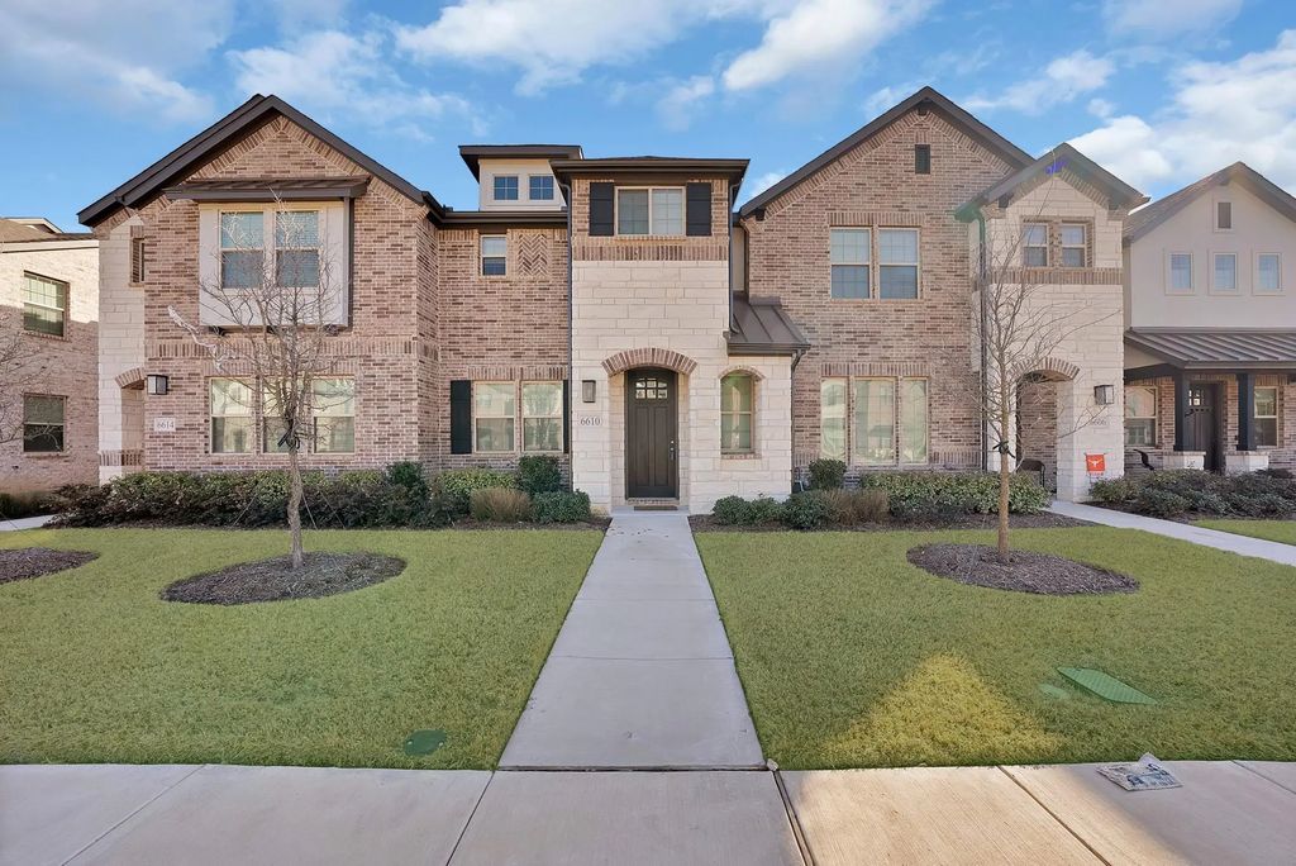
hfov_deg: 112.6
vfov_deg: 90.1
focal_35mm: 12
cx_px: 648
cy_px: 433
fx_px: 432
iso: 640
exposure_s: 1/200
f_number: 9
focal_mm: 12
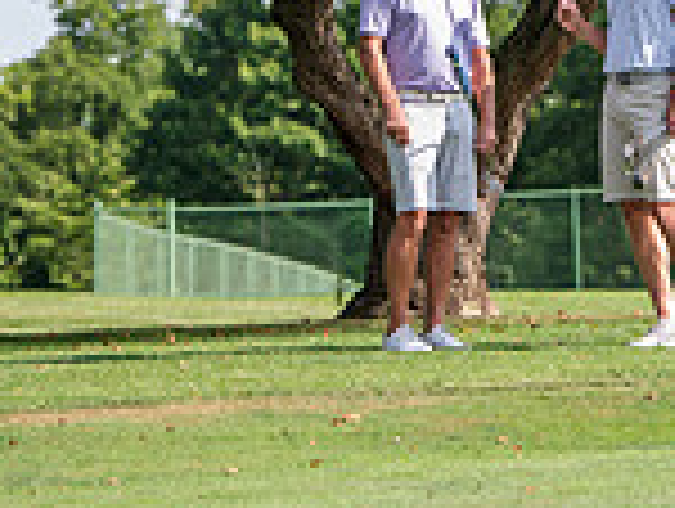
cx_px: 554
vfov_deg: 4.3
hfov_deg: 5.7
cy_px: -211
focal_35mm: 346
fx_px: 6758
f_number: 3.5
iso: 80
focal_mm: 120
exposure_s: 1/320
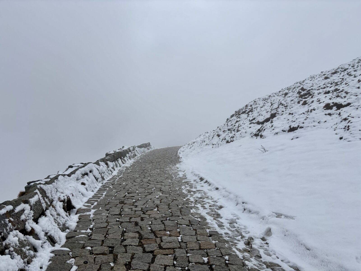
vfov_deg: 53.1
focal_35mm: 26
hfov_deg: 67.3
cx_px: 180
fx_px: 271
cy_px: 136
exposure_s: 1/12195
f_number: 1.6
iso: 50
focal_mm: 5.96
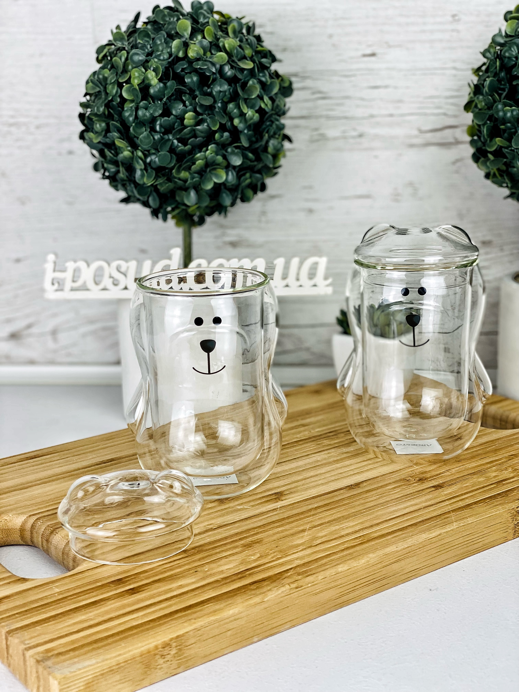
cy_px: 346
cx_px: 260
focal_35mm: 52
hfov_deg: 28.0
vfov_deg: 36.8
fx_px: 1040
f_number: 2
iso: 20
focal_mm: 6
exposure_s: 1/228
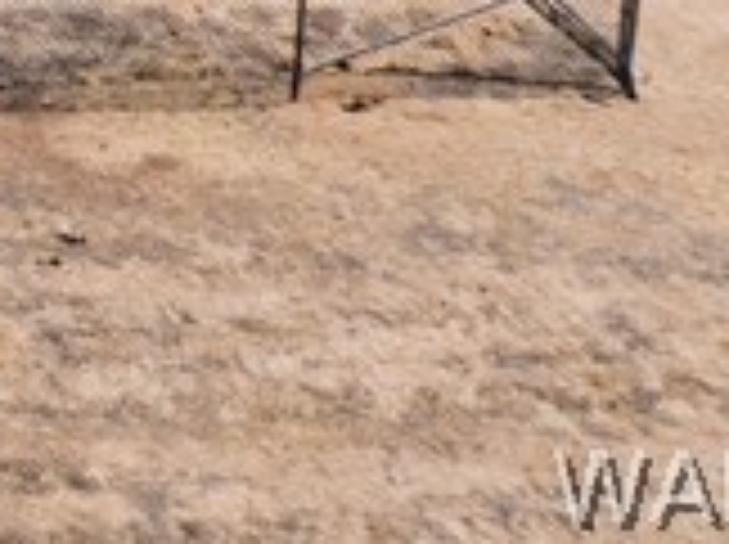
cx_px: -1287
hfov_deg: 10.3
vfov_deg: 8.1
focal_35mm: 152
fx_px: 3196
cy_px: -1160
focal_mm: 12.29
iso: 100
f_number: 2.8
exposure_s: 1/2000
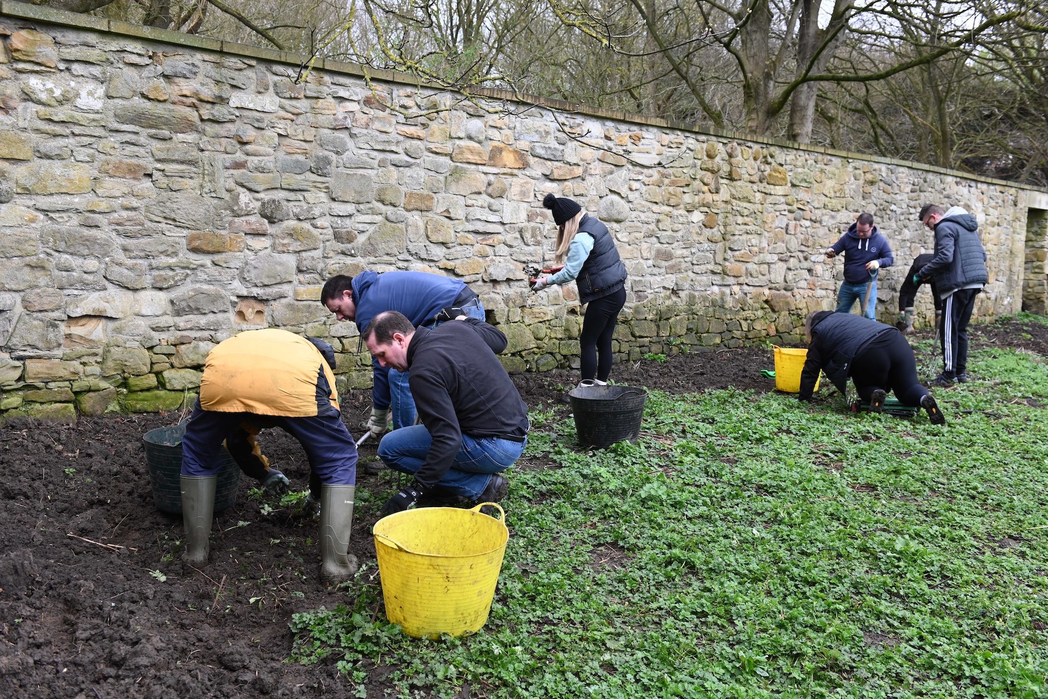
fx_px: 931
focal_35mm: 32
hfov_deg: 58.7
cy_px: 350
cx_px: 524
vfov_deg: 41.1
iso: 800
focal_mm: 32
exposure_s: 1/200
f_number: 6.3
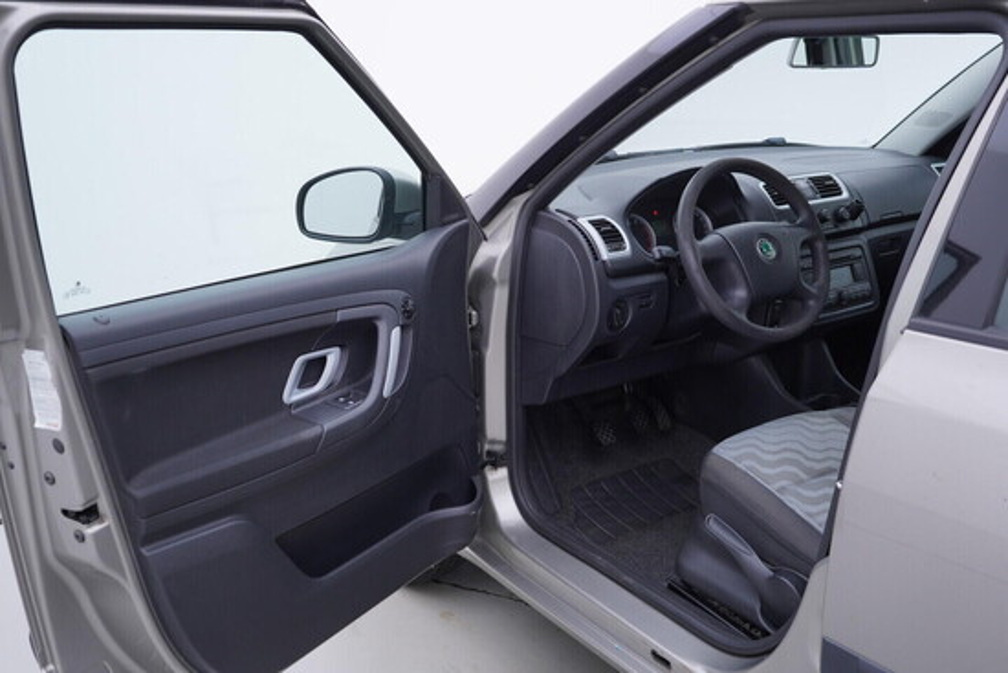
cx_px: 504
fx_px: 1008
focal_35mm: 36
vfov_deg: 36.9
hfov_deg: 53.1
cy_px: 336
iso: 125
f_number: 3.2
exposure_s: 1/50
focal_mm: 24
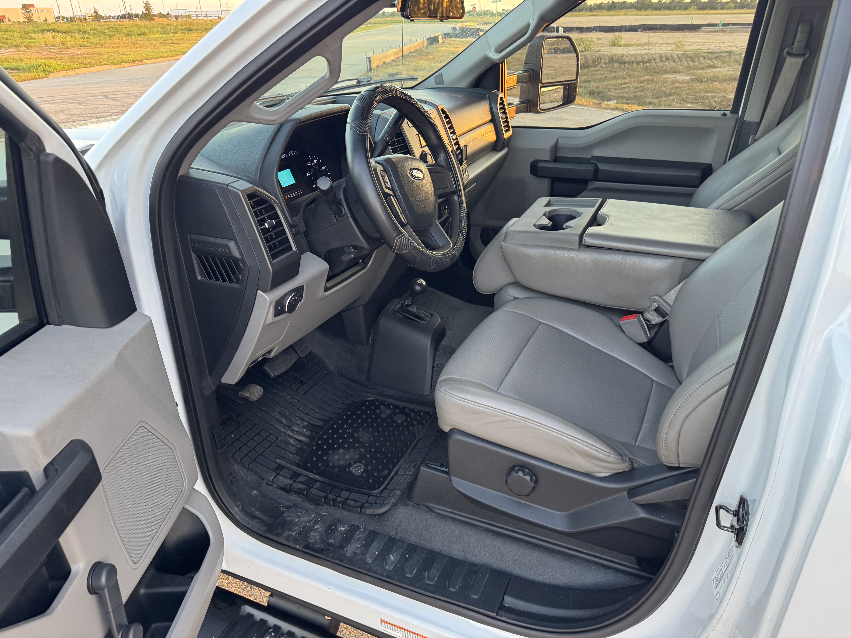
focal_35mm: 24
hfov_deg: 71.6
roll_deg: +1.3
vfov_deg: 56.8
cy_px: 319
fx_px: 590
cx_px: 426
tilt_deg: -27.7
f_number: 1.78
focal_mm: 6.76
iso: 200
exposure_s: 1/104
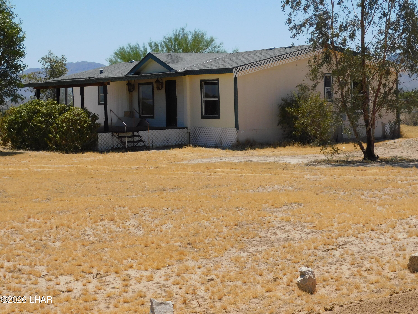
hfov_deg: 24.4
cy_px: 157
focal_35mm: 80
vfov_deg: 18.4
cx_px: 209
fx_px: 966
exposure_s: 1/1000
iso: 125
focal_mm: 14.2
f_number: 4.4
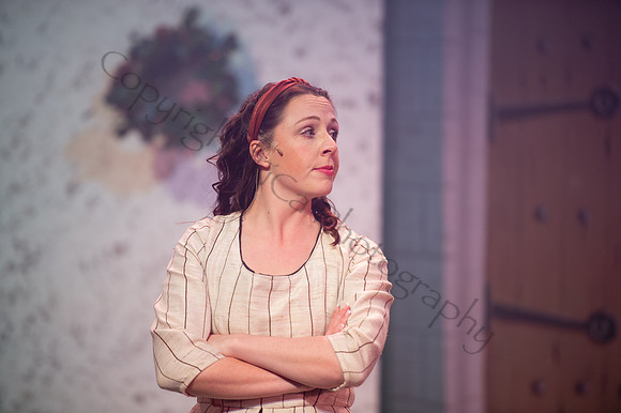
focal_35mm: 200
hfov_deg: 10.3
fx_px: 3448
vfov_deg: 6.9
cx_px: 310
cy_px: 206
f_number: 2.8
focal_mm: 200
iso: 1000
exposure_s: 1/250
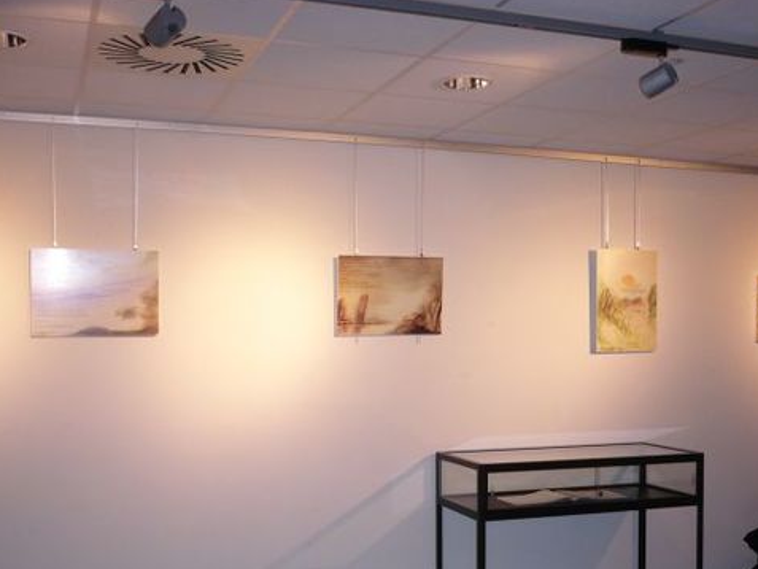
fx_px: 964
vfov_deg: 32.8
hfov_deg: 42.9
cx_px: 416
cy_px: 348
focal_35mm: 44
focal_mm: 5.8
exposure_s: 1/30
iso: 160
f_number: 2.8
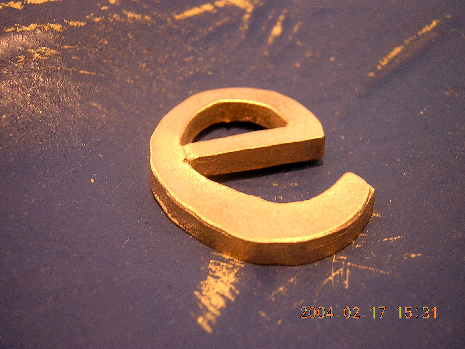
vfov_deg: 39.7
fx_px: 484
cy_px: 174
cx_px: 232
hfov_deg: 51.4
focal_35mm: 36
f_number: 2.6
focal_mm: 4.7
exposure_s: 1/3.5
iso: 124
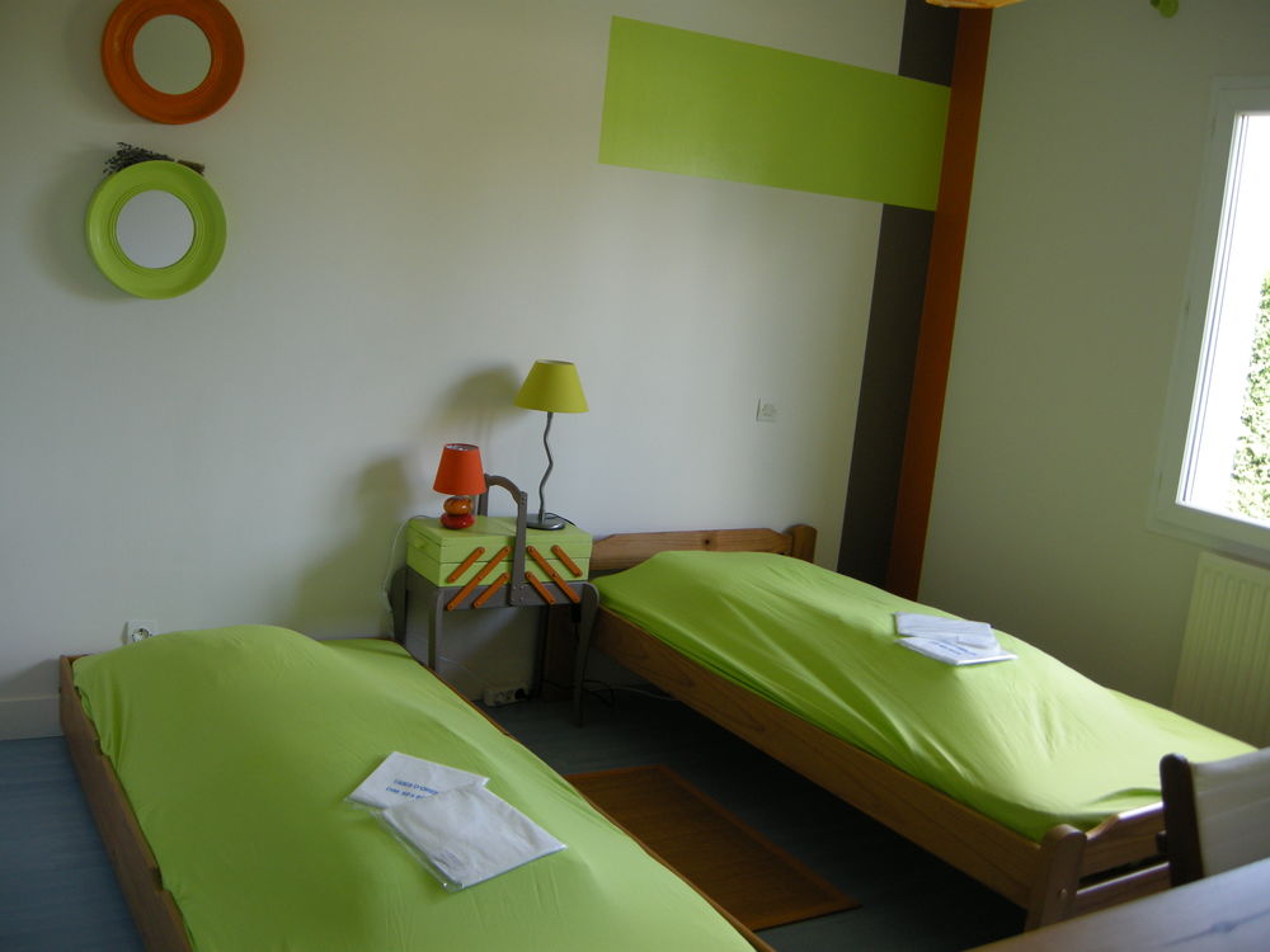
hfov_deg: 52.6
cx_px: 635
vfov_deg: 40.7
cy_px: 476
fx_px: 1284
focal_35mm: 35
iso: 101
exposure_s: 1/40.3
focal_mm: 7.5
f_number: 2.7
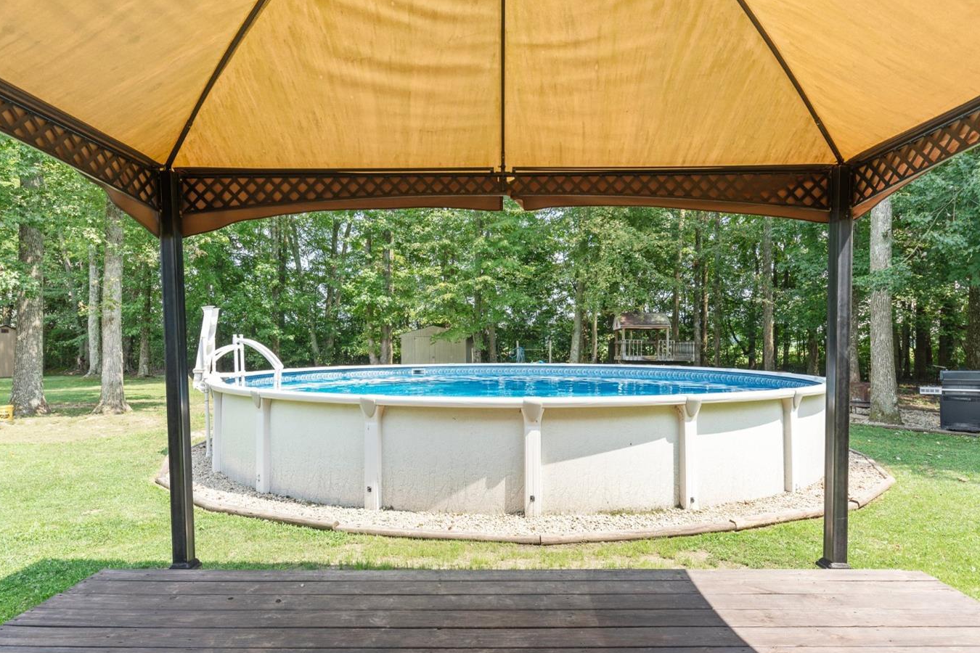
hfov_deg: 84.0
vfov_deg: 61.9
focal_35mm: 20
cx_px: 491
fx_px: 544
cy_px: 350
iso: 400
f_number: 5.6
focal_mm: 18
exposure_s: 1/100
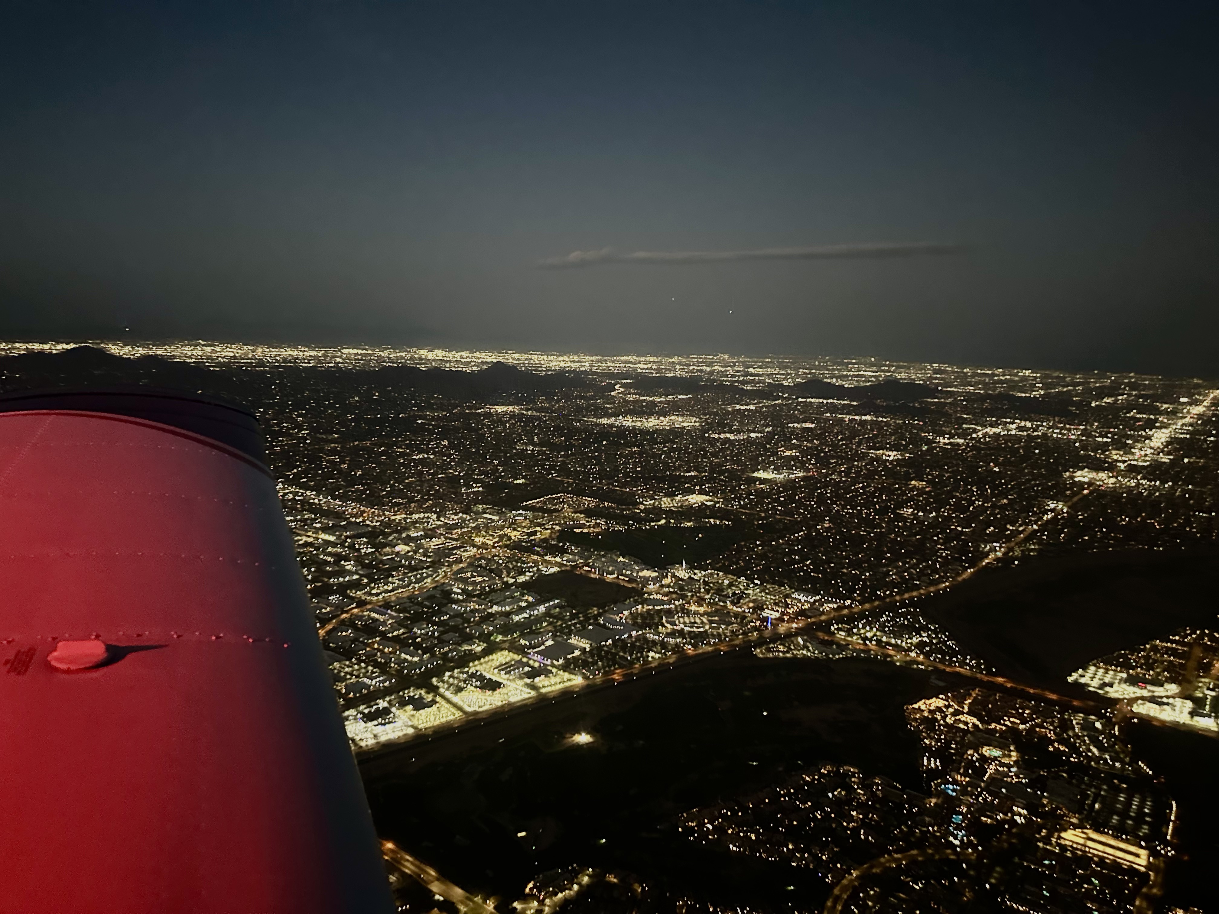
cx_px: 610
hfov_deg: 71.6
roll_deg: -3.3
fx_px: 845
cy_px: 457
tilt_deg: -8.1
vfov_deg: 56.8
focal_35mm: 24
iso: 2000
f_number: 1.78
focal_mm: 6.86
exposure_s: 1/20
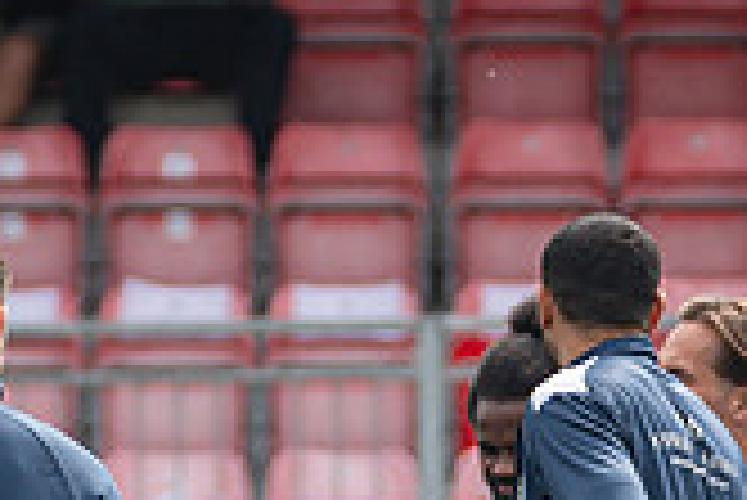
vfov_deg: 1.1
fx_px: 27164
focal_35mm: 1308
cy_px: 845
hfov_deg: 1.6
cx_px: 279
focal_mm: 250
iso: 400
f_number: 4
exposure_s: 1/1250
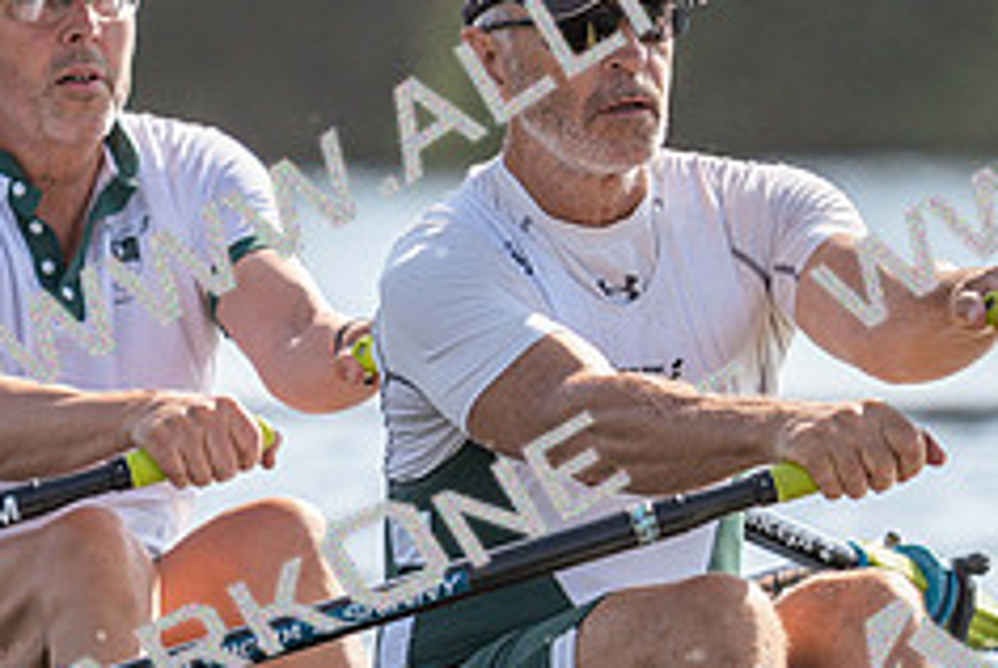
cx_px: 503
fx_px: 23621
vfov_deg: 1.6
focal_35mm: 851
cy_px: 400
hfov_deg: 2.4
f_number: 6.3
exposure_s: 1/1600
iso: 320
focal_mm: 347
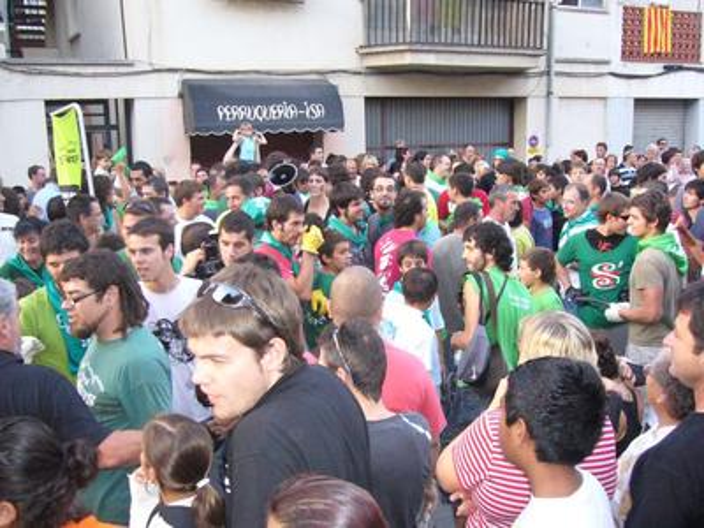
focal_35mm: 35
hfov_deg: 52.6
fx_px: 712
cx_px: 352
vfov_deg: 40.7
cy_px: 264
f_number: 2.8
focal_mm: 5.8
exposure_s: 1/60
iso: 400
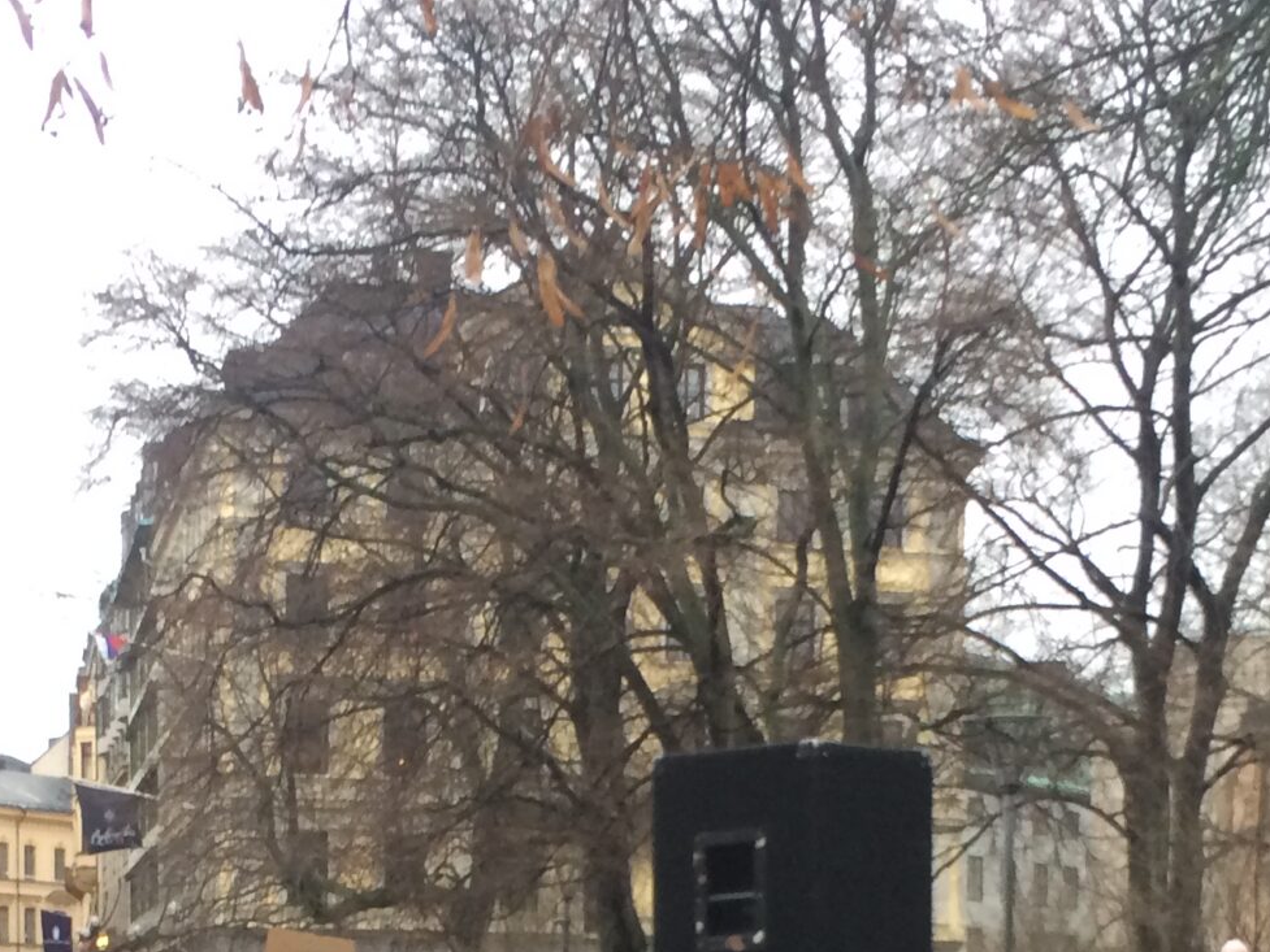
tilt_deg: -3.3
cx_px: 632
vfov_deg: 18.3
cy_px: 1162
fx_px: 2789
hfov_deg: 25.7
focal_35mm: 76
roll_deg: +1.9
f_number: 2.2
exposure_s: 1/33
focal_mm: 4.15
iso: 50
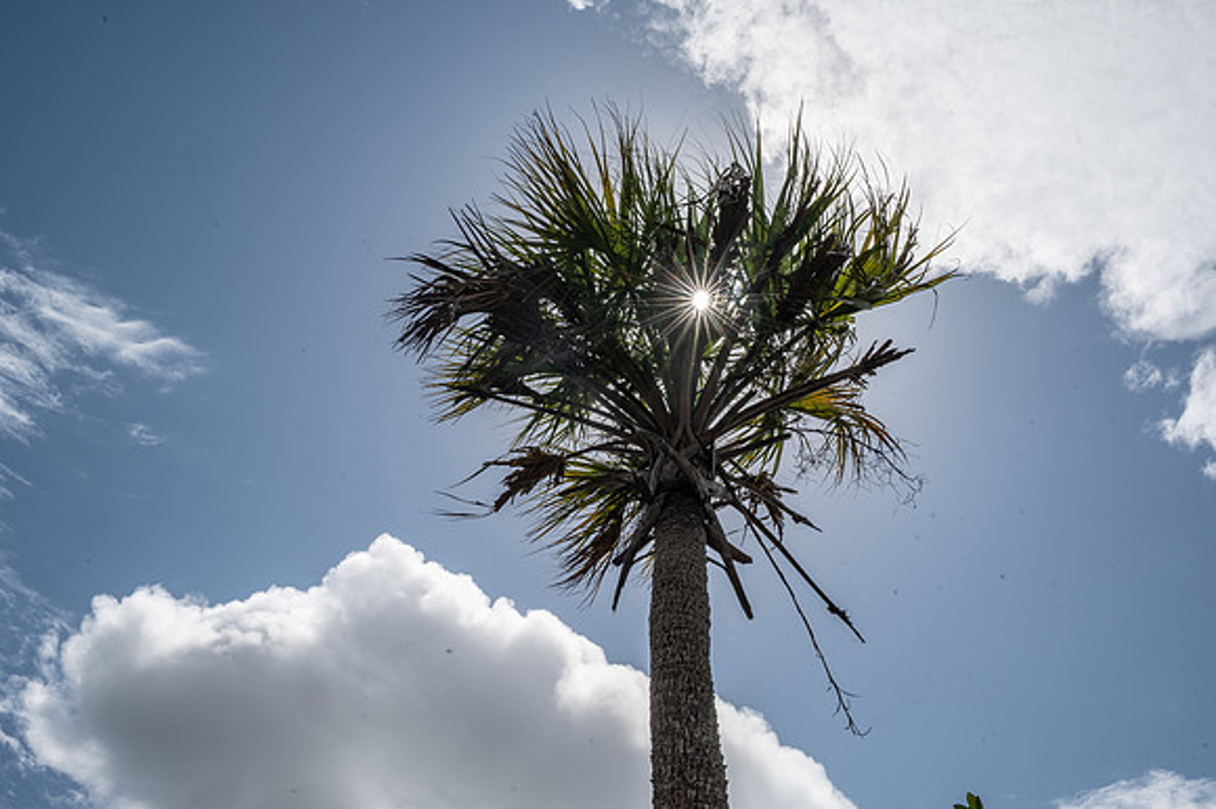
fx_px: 1384
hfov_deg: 47.4
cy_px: 404
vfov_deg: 32.6
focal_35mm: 41
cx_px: 608
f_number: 22
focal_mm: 41
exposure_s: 1/500
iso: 320
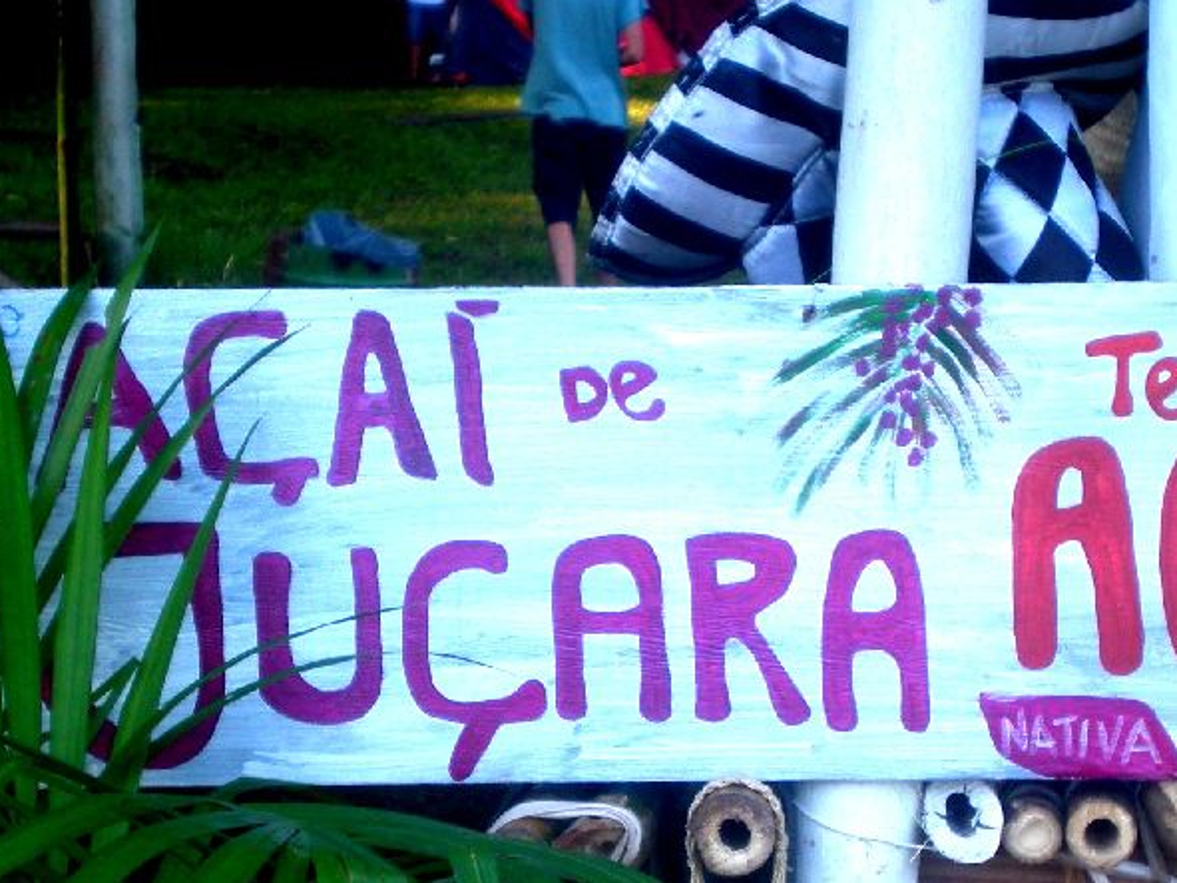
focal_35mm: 97
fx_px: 3297
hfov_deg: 20.2
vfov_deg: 15.2
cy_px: 636
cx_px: 735
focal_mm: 9.3
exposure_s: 1/65.7
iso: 68
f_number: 3.9
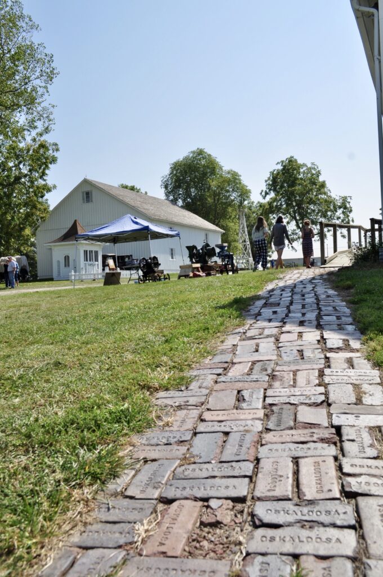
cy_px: 288
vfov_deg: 62.0
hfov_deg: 43.5
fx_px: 480
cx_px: 192
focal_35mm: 30
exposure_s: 1/200
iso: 200
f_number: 10
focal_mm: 20
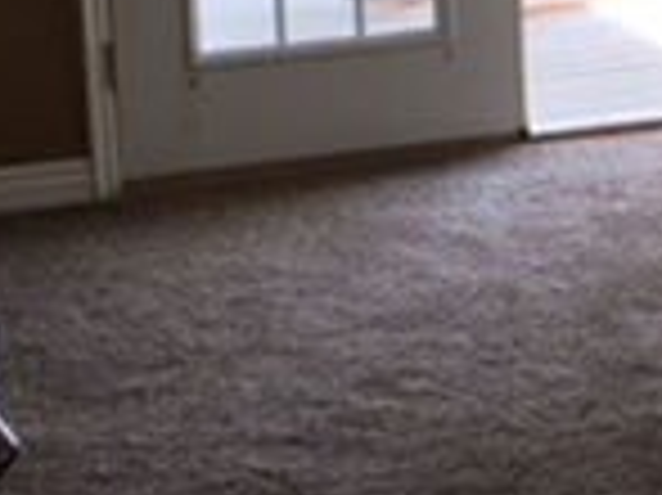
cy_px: 0
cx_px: 982
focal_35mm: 126
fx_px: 2408
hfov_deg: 14.6
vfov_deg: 11.6
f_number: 2.2
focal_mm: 4.15
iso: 40
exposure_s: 1/120
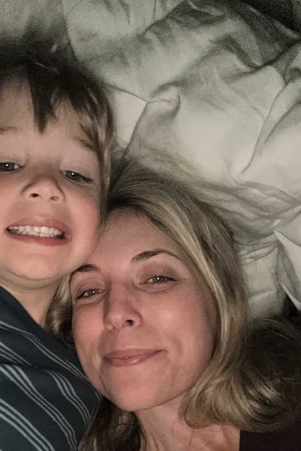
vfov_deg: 50.3
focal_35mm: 37
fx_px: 464
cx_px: 75
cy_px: 324
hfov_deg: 35.2
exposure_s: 1/26
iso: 320
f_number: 1.9
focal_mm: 2.7
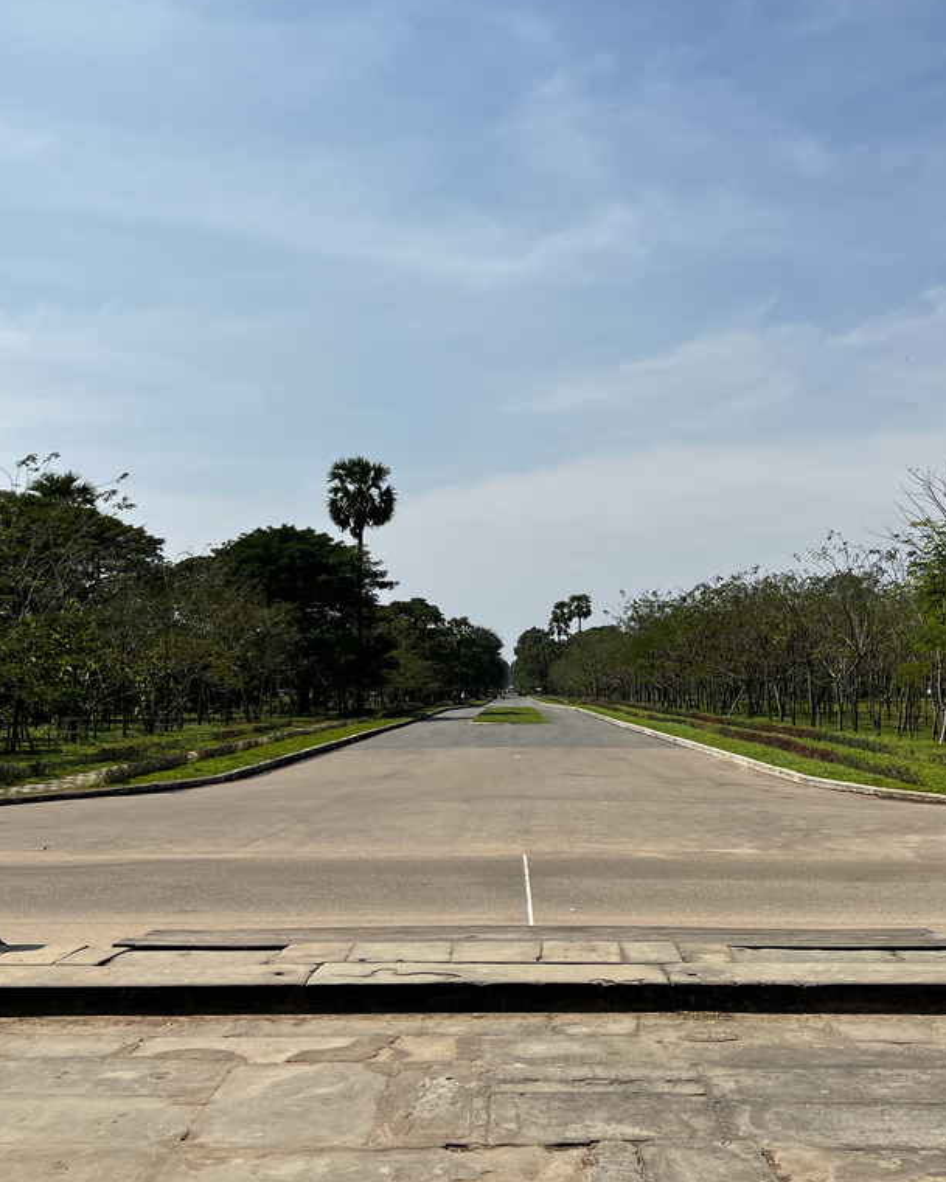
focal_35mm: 40
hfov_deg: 37.3
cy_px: 617
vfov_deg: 45.8
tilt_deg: +2.7
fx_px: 1400
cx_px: 520
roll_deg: +0.2
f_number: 1.5
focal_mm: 5.7
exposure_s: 1/7463
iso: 50
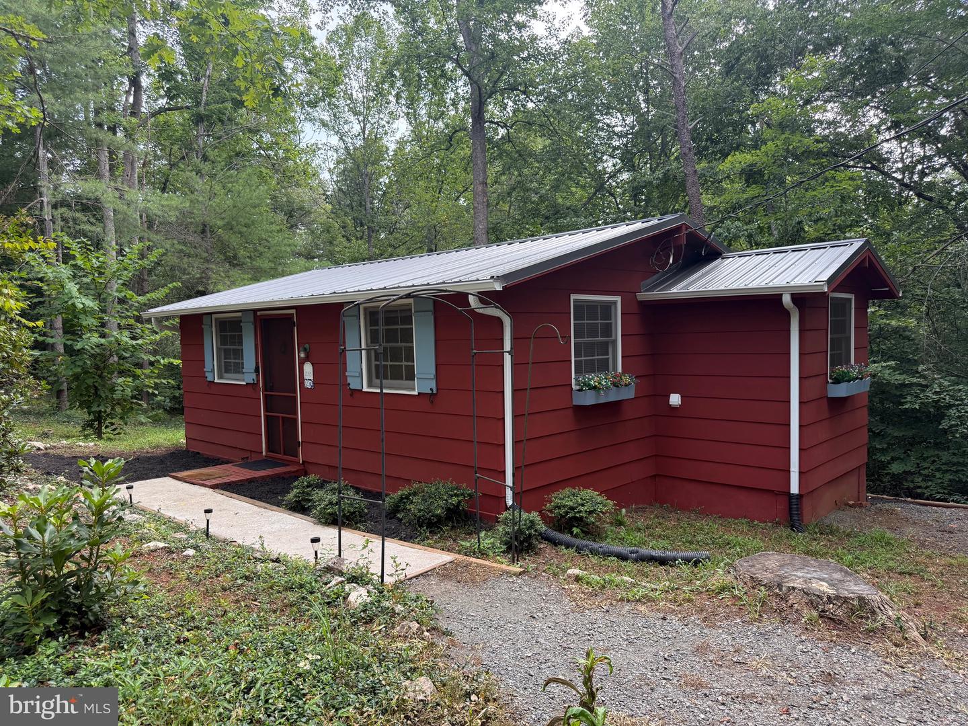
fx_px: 671
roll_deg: +1.8
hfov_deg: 71.6
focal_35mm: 24
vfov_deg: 56.8
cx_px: 484
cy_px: 363
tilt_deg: -1.2
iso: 100
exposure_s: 1/627
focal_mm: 6.76
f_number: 1.78
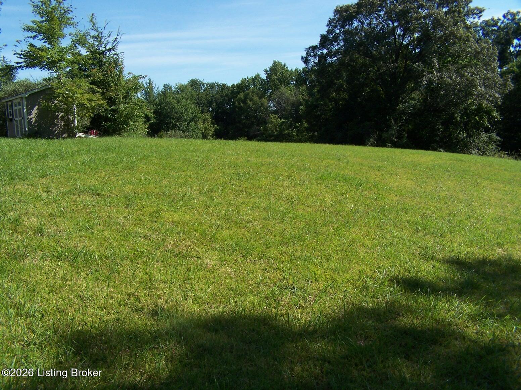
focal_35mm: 38
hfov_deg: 49.0
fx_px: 572
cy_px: 195
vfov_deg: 37.7
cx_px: 260
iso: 80
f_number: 4
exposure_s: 1/500
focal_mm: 6.3
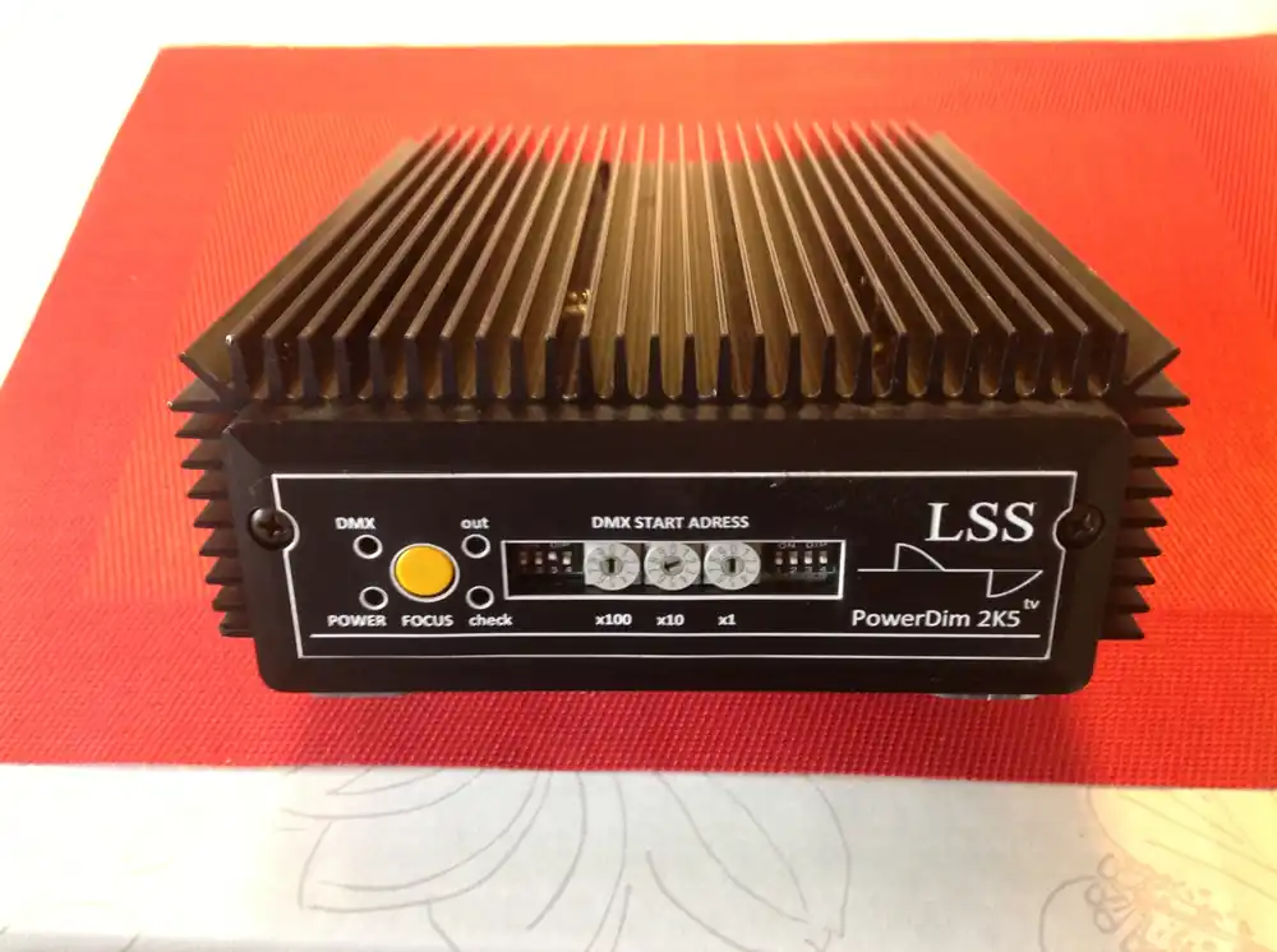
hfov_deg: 52.7
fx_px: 1289
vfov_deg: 40.6
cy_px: 476
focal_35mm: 35
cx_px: 638
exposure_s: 1/15
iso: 160
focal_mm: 4.28
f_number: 2.4
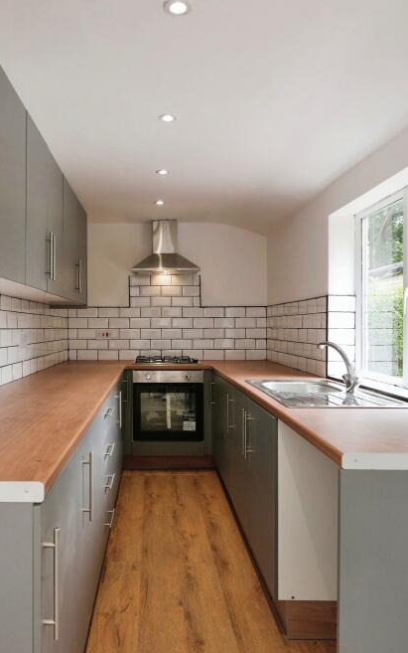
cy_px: 326
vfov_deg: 67.6
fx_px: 487
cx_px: 157
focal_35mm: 27
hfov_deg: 45.1
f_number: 4
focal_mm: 11.5
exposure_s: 1/160
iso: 250
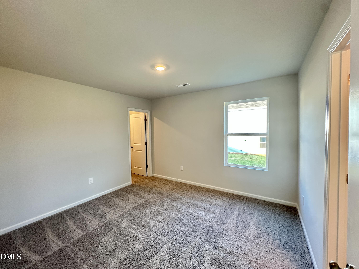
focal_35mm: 14
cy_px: 134
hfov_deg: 102.1
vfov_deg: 85.7
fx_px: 145
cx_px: 180
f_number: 2.2
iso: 200
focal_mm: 2.22
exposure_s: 1/60
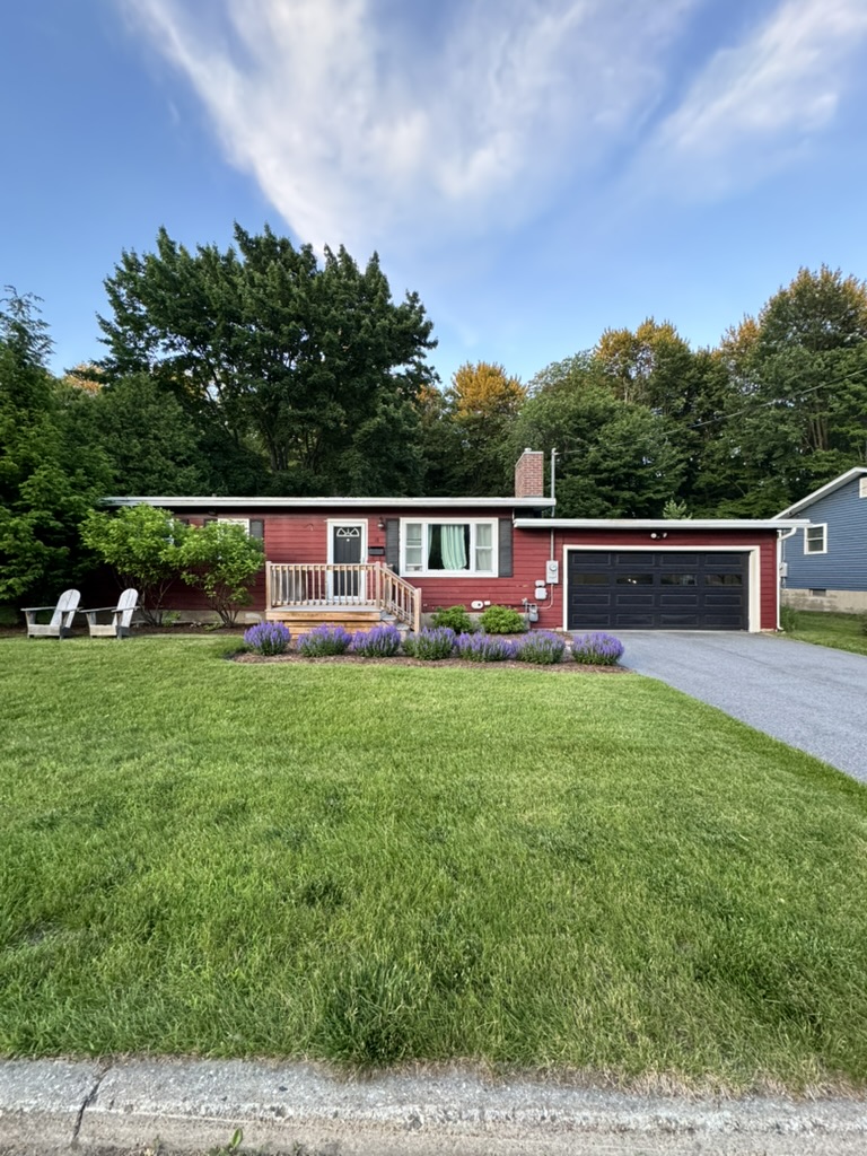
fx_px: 468
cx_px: 434
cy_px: 578
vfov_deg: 102.1
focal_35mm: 14
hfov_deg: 85.7
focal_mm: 2.22
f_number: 2.2
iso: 200
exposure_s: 1/99
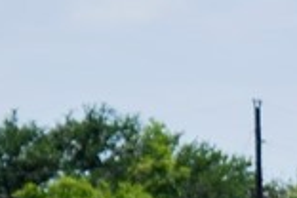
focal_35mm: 833
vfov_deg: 1.7
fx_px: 6872
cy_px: 154
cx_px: 806
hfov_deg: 2.5
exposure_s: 1/500
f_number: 5.6
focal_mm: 80
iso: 100
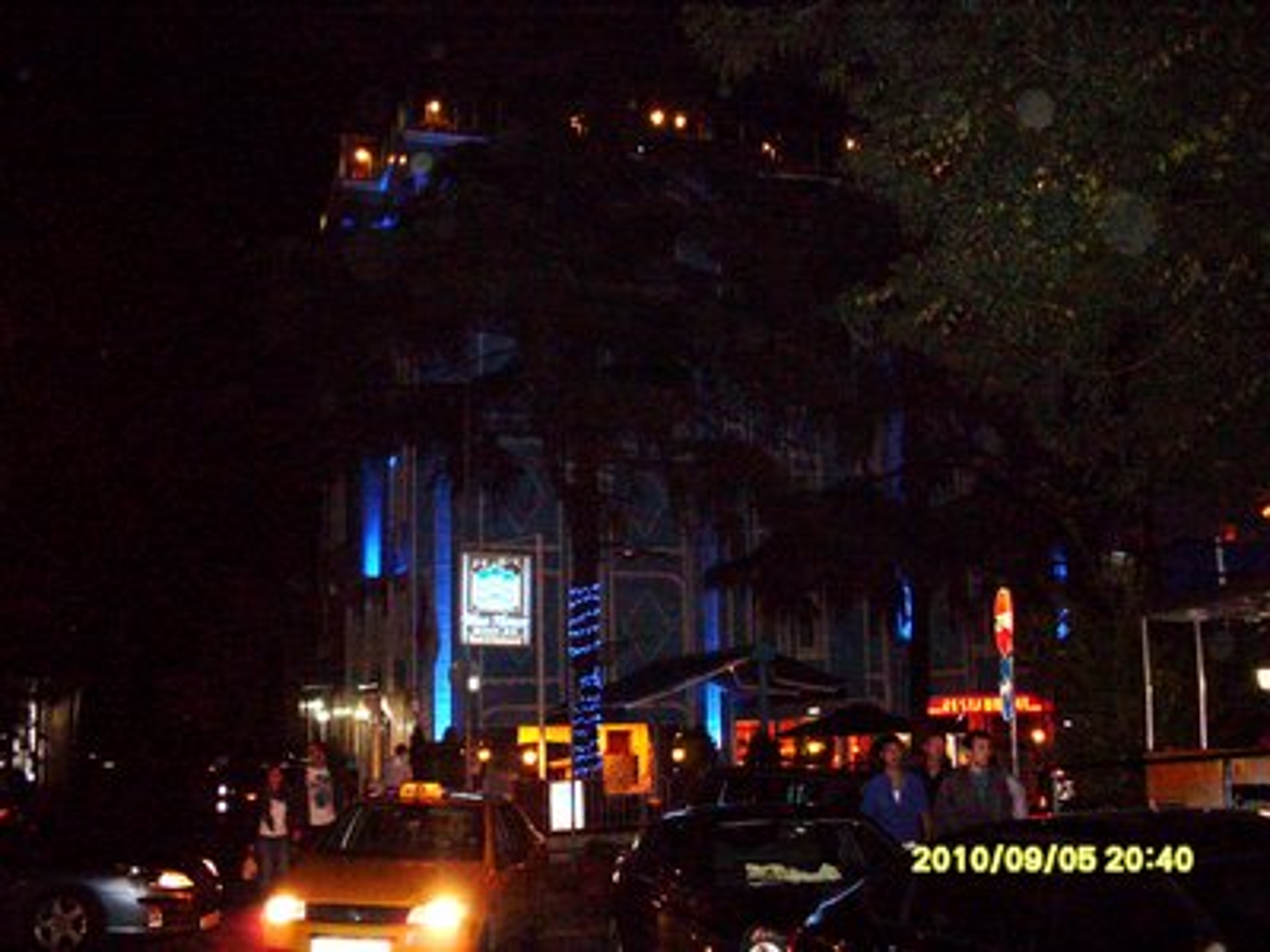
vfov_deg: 37.7
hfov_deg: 49.0
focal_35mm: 38
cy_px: 476
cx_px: 635
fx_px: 1394
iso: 240
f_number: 2.8
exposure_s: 1/45
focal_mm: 6.3
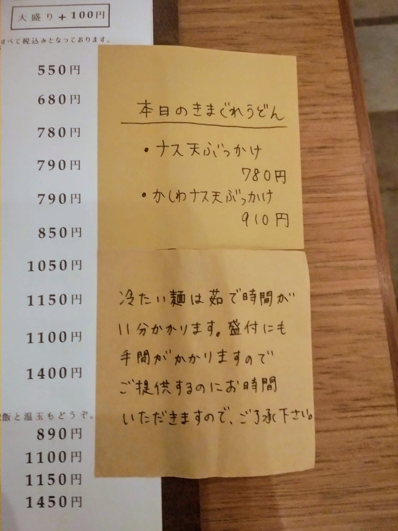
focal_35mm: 26
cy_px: 266
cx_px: 199
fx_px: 399
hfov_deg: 53.1
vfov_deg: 67.3
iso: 1250
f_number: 2.2
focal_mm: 3.81
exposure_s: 1/17
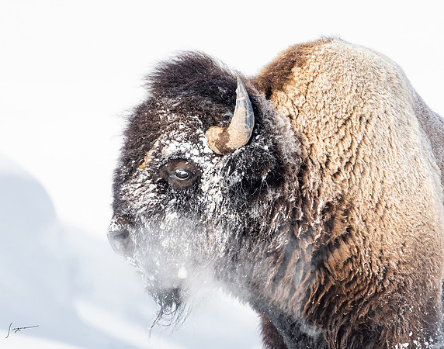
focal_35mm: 1005
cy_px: 151
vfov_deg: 1.5
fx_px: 13125
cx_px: 210
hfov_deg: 1.9
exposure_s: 1/640
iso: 250
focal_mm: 500
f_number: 8
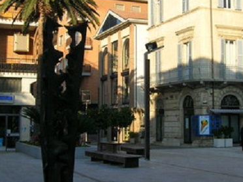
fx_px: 449
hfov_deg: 30.2
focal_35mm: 64
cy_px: 70
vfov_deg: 22.9
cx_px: 150
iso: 50
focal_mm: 5.7
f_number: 4.9
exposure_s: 1/213
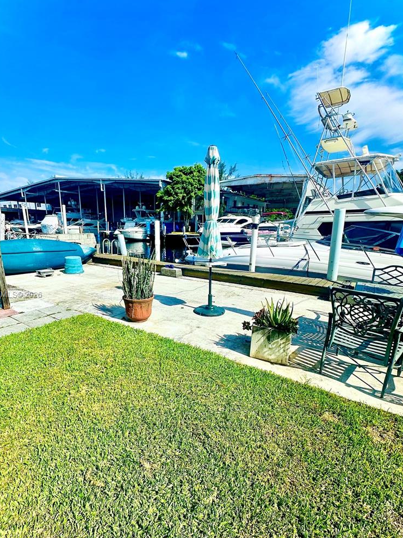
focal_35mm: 17
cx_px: 185
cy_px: 295
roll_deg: -2.5
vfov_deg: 90.8
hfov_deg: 74.6
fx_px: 264
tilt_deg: -13.0
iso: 50
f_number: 2.2
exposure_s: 1/2564
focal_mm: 2.22
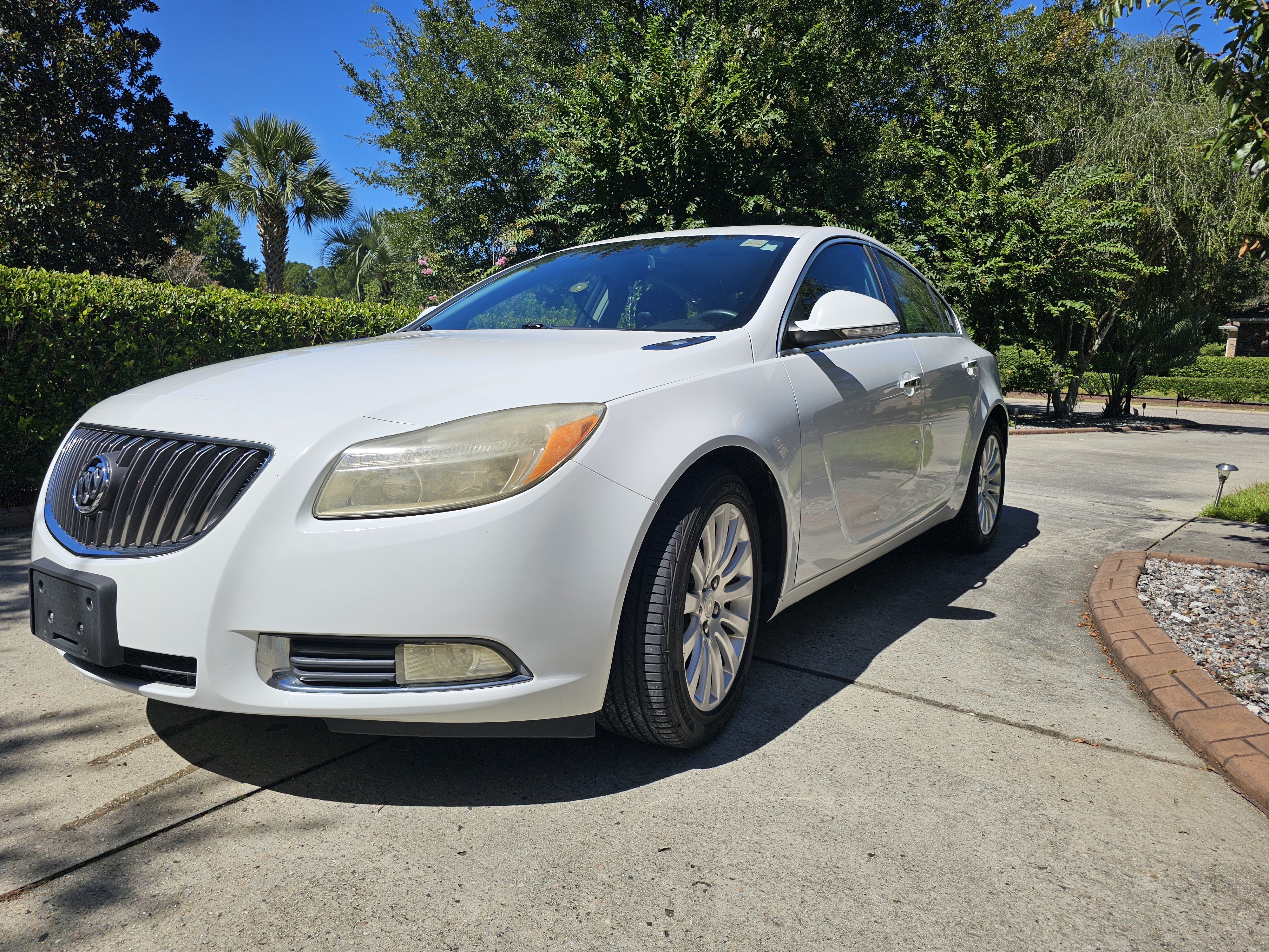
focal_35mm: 23
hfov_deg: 73.9
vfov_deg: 58.9
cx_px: 634
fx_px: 843
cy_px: 476
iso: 10
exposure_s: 1/1347
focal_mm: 6.3
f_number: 1.7
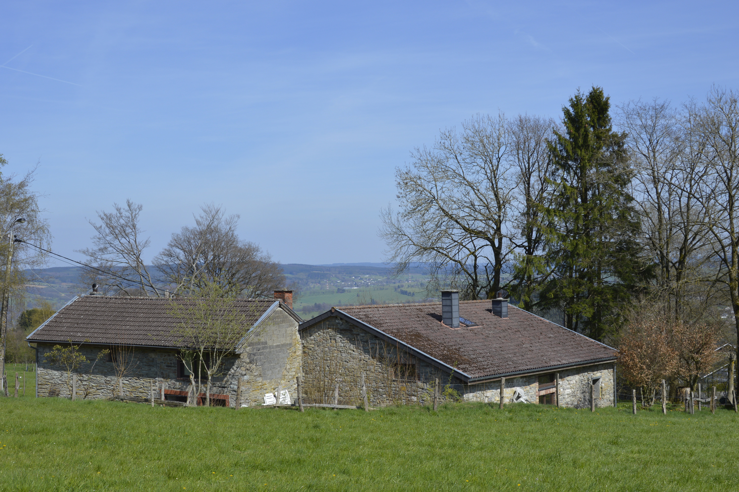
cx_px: 370
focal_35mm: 42
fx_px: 861
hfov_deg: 46.4
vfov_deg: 31.8
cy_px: 246
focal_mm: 28
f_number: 8
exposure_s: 1/250
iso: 100
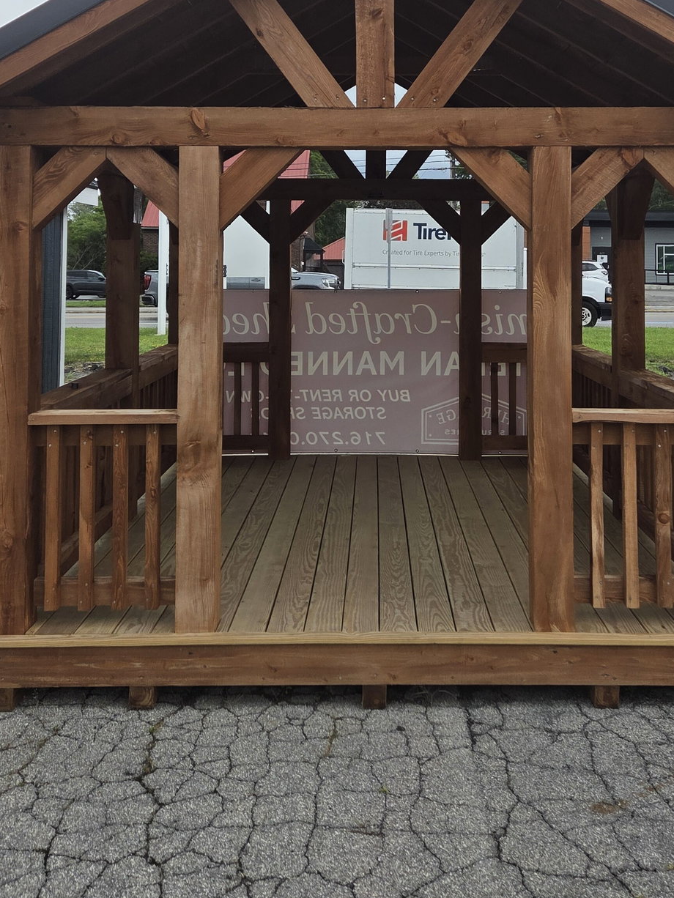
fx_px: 1038
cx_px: 386
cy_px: 248
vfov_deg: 45.5
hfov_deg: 35.9
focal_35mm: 40
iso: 80
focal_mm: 5.4
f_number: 1.8
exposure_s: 1/3220
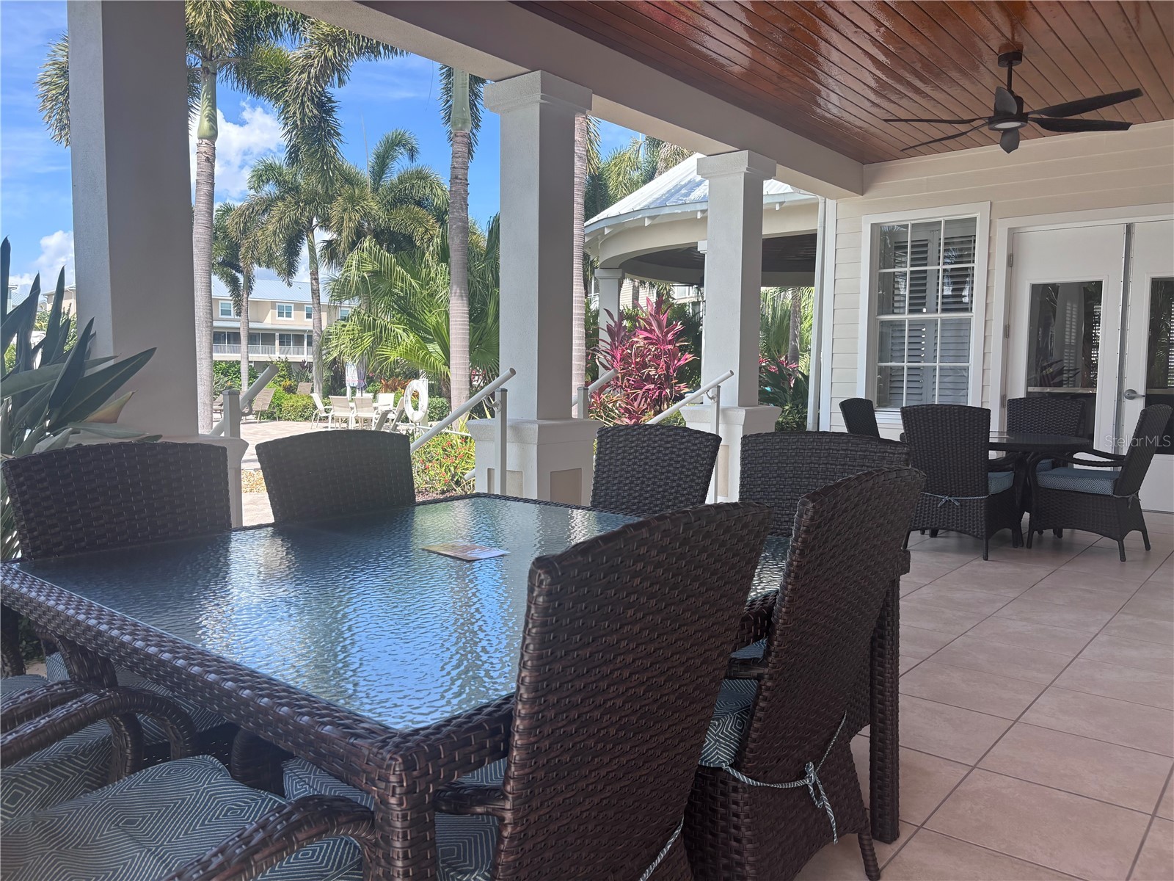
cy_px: 440
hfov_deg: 67.3
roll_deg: -0.8
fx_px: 882
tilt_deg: -4.1
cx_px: 587
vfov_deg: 53.1
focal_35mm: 26
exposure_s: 1/1152
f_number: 1.6
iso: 50
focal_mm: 5.96
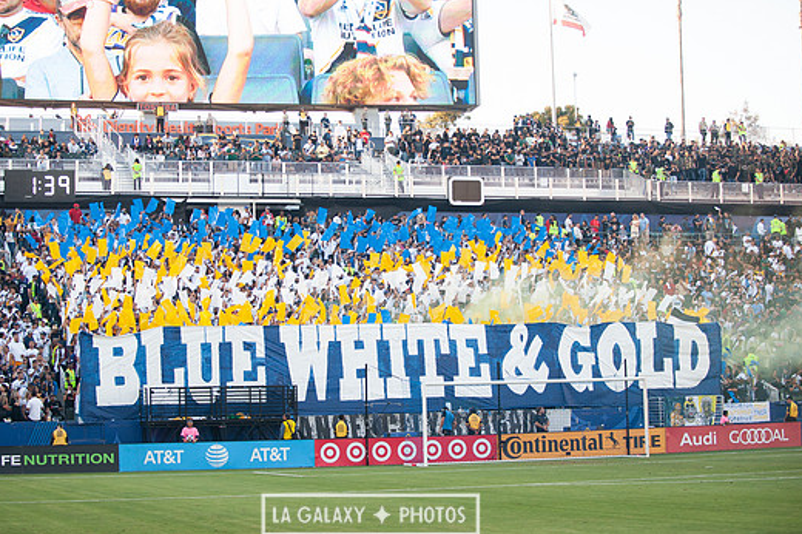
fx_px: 1937
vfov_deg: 15.7
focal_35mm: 87
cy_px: 282
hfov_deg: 23.4
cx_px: 370
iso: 800
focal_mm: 78
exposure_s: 1/1250
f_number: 2.8
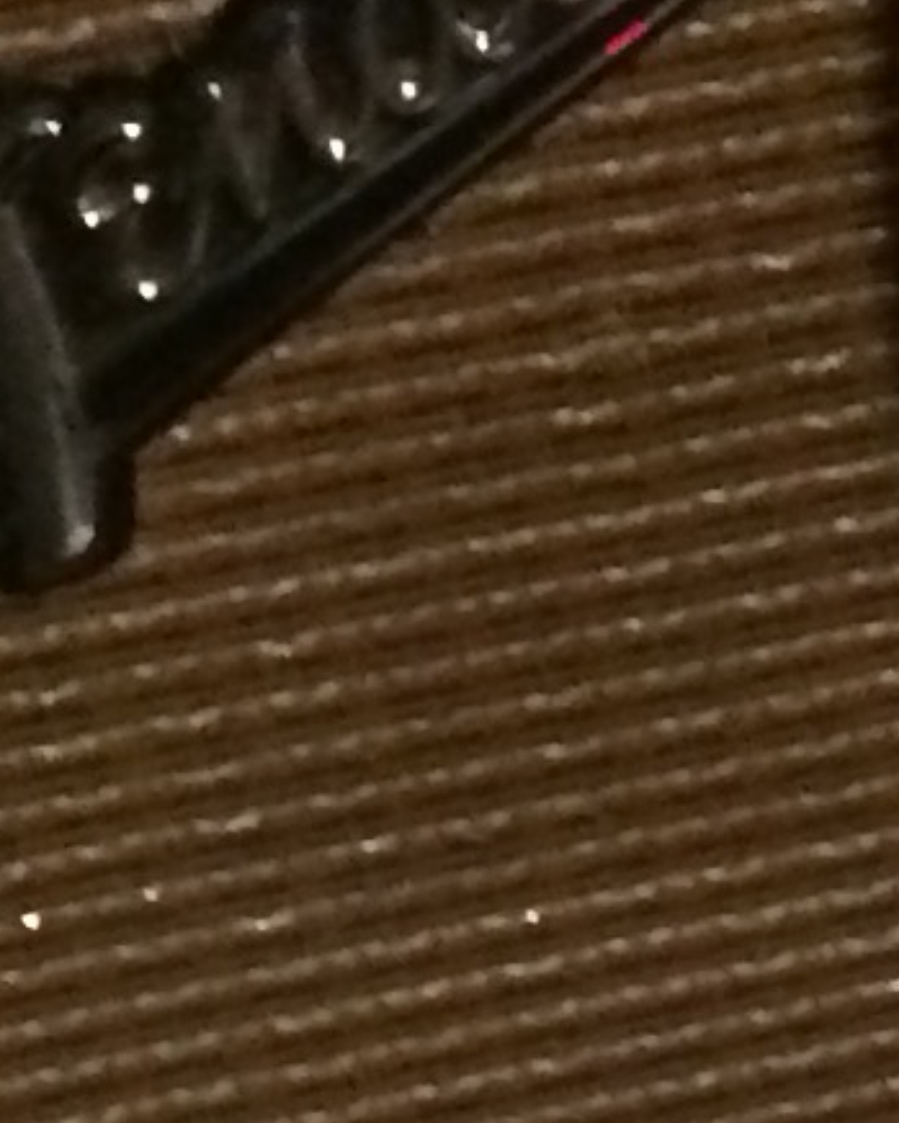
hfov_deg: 6.2
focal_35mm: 212
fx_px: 7048
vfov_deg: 9.0
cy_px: 1198
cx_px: 3403
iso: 320
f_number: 2.2
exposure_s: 1/15
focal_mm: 4.15
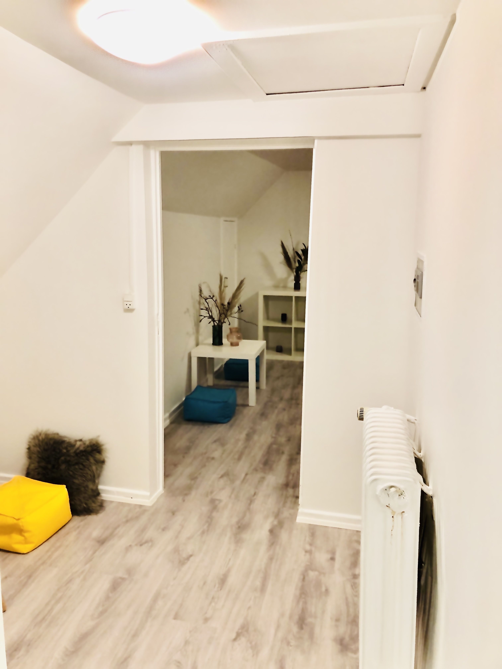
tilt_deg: -9.8
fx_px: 541
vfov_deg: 63.4
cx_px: 251
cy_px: 334
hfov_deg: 49.7
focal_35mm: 28
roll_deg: -0.4
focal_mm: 4
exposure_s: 1/17
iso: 100
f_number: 1.8
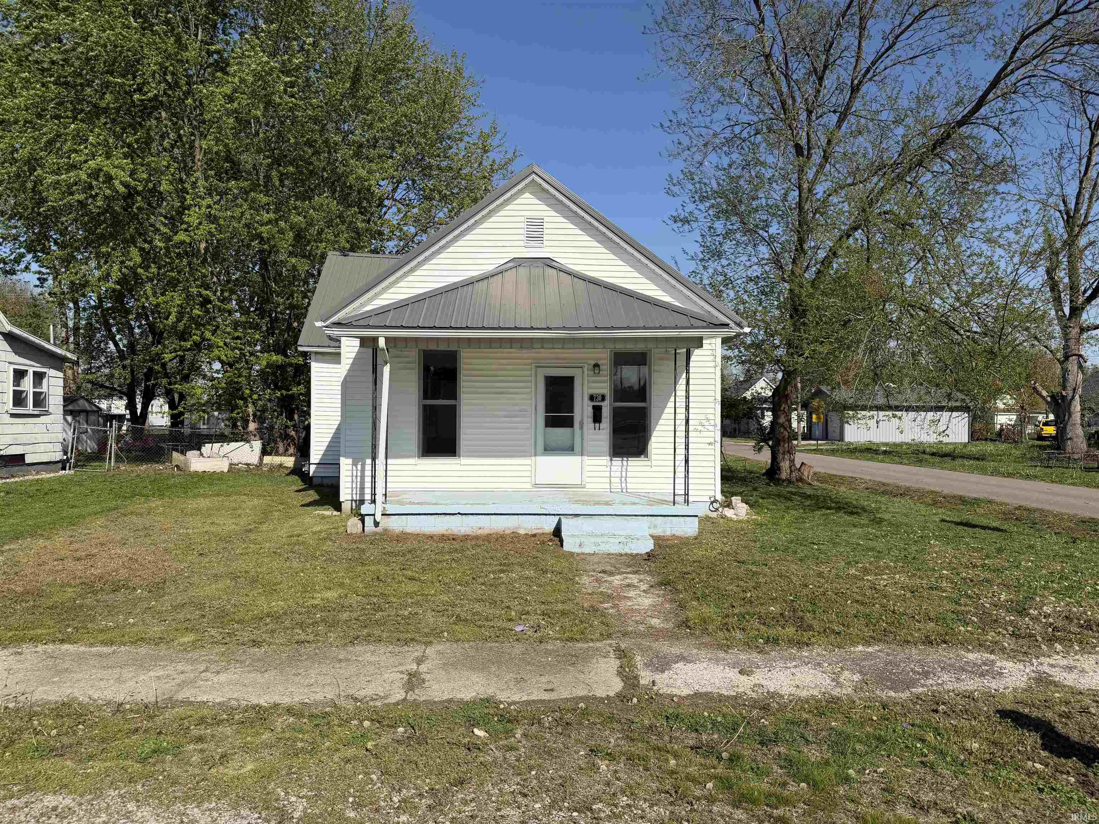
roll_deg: -0.2
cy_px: 412
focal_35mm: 24
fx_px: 762
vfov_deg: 56.8
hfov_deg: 71.6
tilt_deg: -0.1
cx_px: 550
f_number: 1.78
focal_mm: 6.76
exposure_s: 1/7353
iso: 80
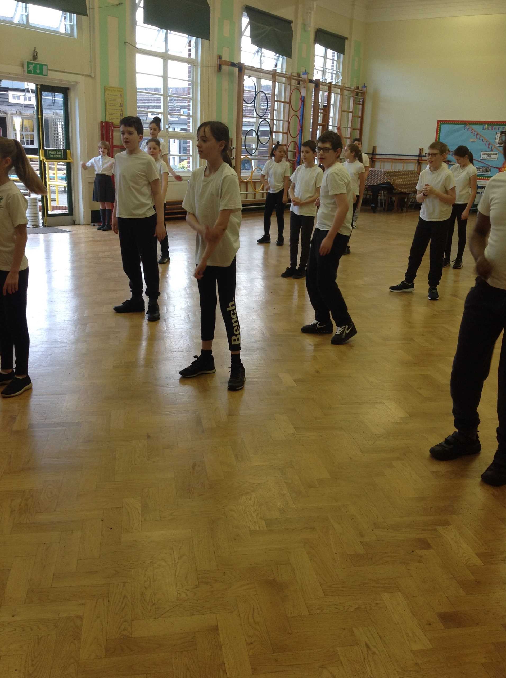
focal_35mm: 35
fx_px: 684
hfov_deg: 40.6
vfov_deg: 52.7
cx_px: 253
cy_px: 339
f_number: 2.4
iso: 64
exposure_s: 1/60
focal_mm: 4.28
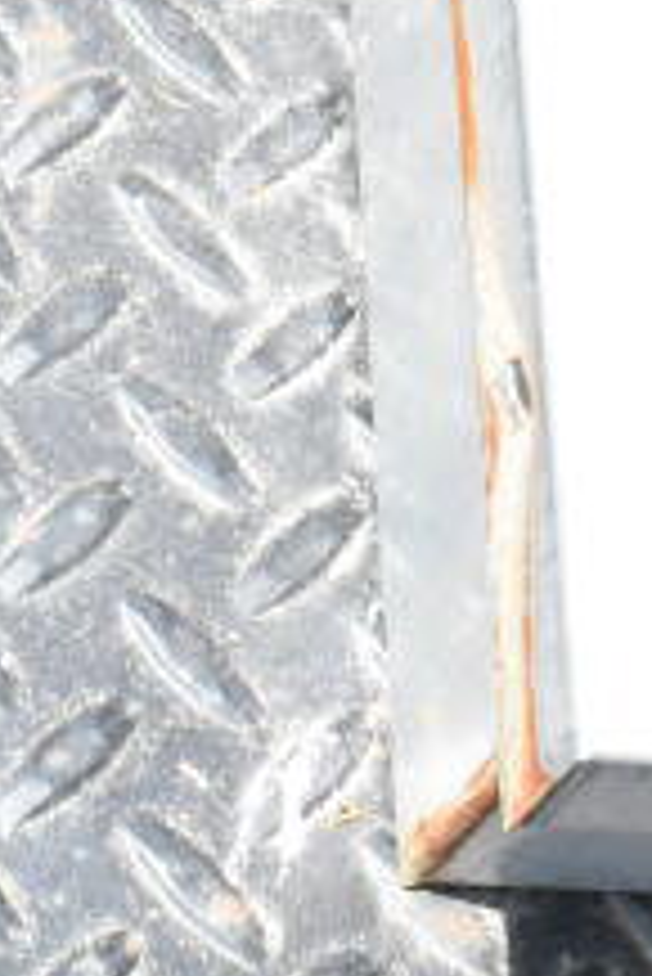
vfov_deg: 11.1
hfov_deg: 7.8
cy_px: -495
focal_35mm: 177
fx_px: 4800
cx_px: 346
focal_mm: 28
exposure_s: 1/500
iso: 1600
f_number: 11
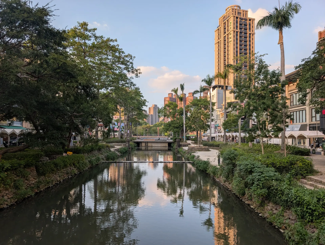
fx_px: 226
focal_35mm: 24
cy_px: 122
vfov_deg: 56.9
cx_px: 162
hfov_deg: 71.5
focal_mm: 6.9
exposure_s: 1/251
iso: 19
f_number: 1.68
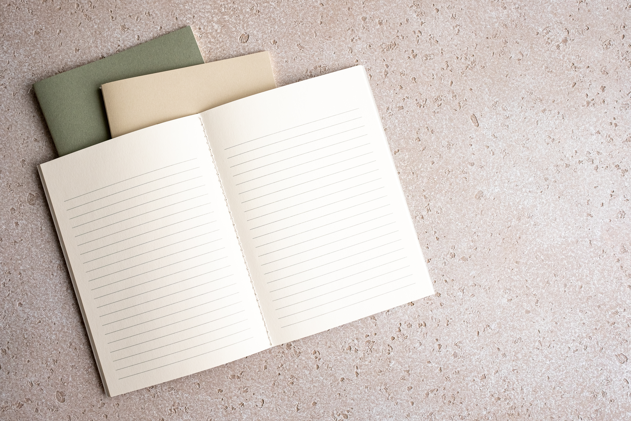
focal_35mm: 35
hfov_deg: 54.4
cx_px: 316
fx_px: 613
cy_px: 210
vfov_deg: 37.9
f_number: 3.6
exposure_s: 1/170
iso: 250
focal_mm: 23
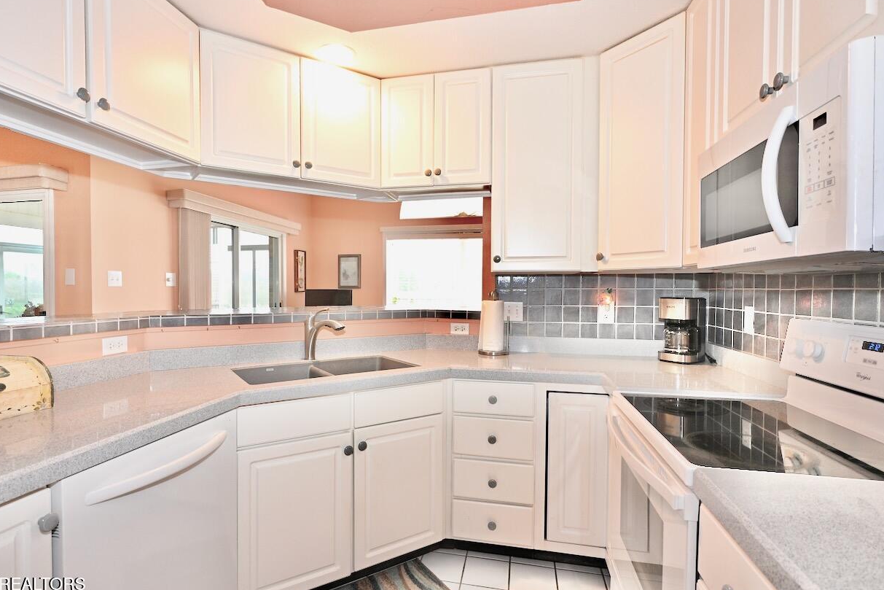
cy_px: 300
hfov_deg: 86.8
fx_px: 467
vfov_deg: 64.6
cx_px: 423
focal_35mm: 19
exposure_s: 1/60
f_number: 4
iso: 560
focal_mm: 12
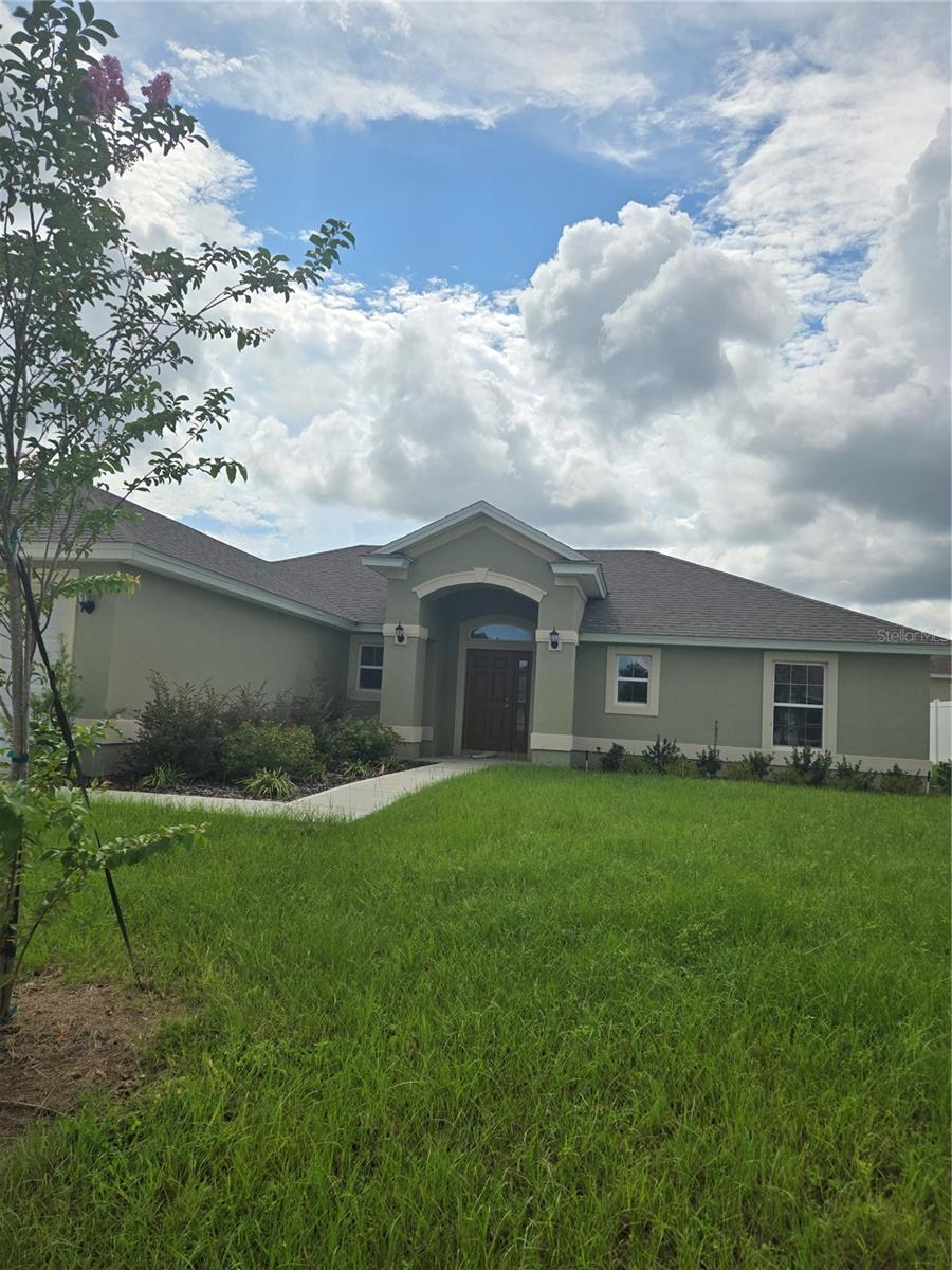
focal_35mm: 23
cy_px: 635
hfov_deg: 58.9
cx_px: 476
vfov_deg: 73.9
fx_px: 843
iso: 25
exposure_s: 1/3273
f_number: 1.8
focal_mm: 5.4
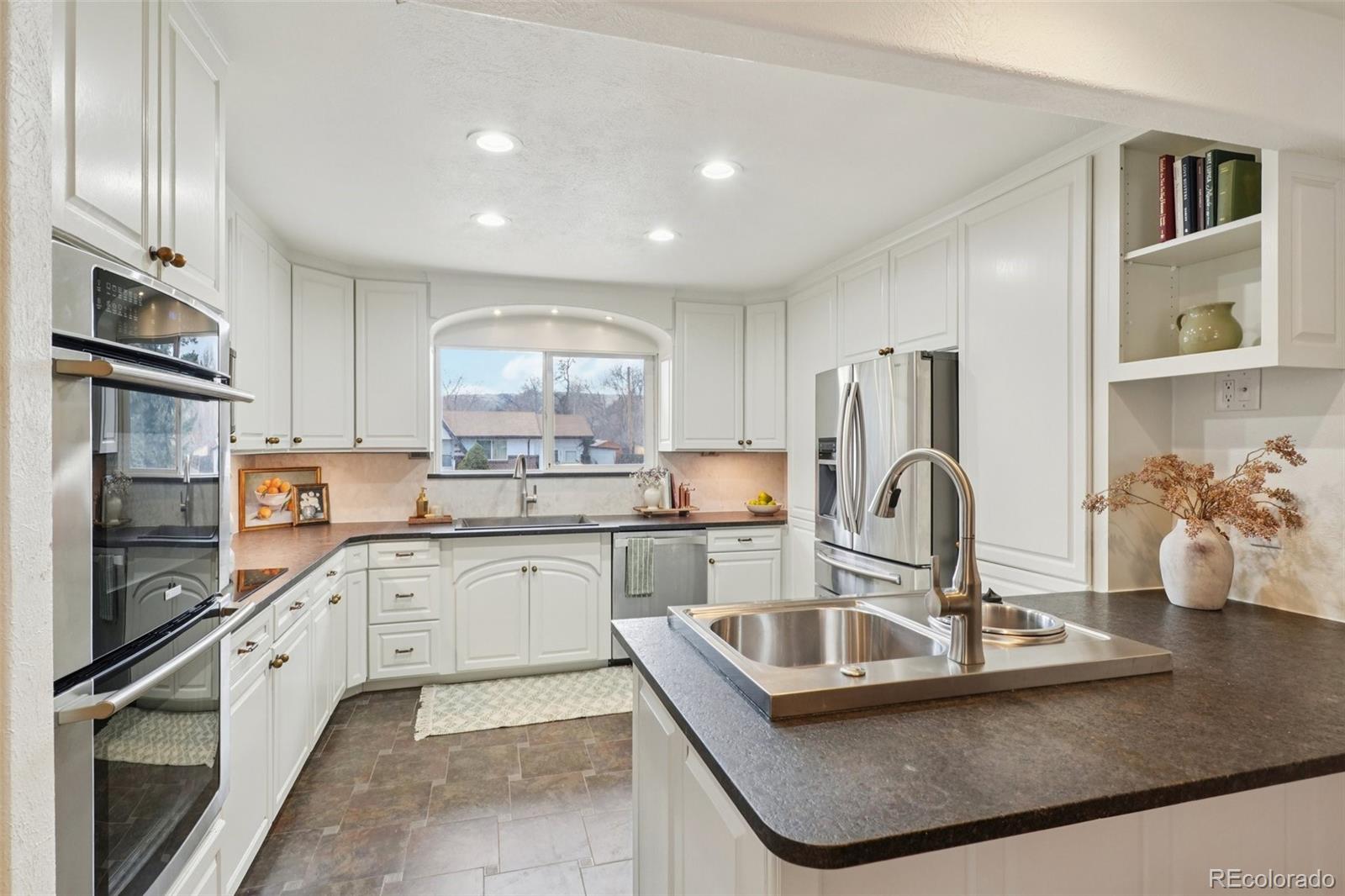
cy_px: 448
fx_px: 616
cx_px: 672
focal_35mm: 16
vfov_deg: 72.0
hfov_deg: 95.0
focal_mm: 11
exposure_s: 1/30
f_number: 8
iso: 320
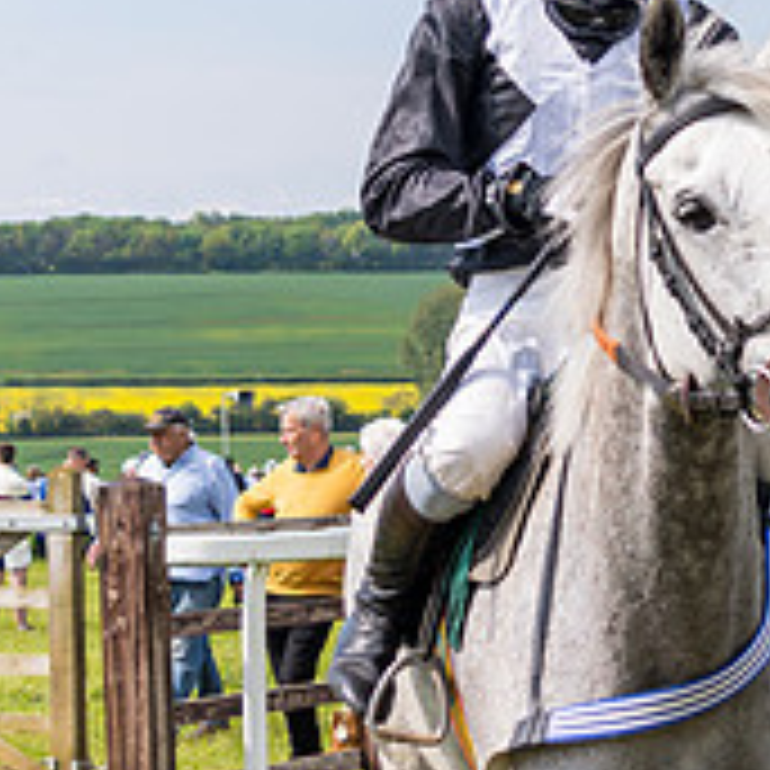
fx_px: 3599
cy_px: 365
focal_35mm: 143
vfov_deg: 12.2
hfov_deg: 12.1
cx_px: 745
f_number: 4
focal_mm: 37
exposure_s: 1/800
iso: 50
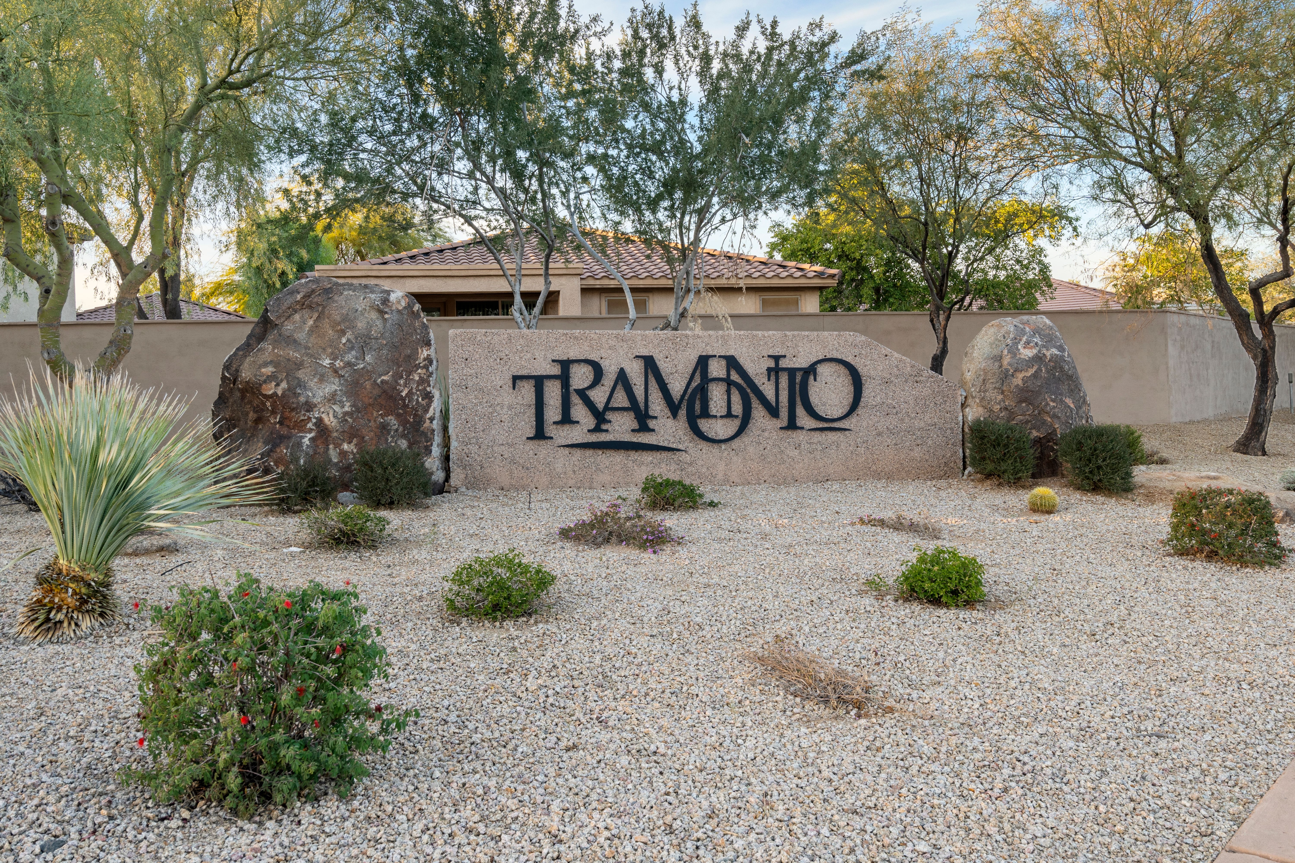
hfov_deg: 60.3
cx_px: 648
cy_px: 432
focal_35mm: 31
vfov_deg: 42.3
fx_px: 1115
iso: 500
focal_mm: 31
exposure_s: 1/10
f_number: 11
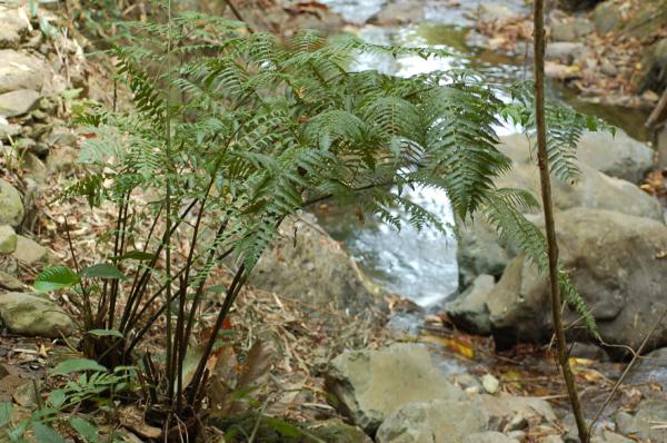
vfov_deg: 15.1
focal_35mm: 90
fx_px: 1665
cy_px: 222
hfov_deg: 22.7
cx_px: 334
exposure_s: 1/40
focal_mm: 60
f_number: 3.2
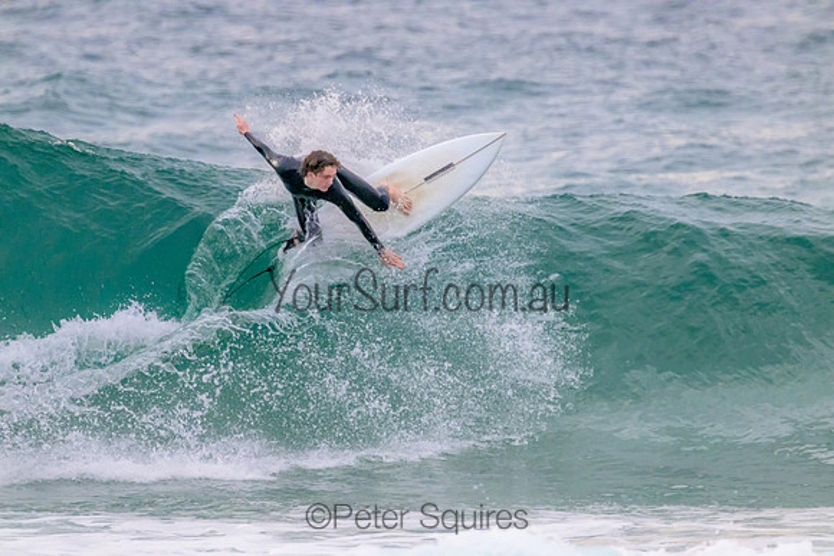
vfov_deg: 1.7
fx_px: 18537
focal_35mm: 800
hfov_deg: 2.6
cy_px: 278
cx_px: 417
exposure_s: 1/1600
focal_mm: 800
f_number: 11
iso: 14400
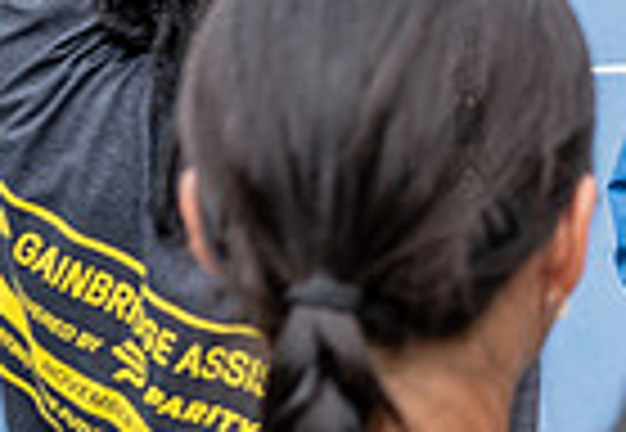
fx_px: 4097
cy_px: -229
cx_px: 952
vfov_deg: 6.0
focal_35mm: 233
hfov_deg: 8.5
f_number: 4.5
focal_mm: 48
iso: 400
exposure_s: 1/400
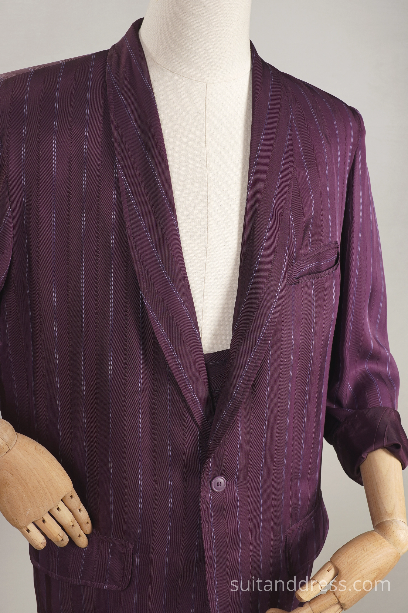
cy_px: 306
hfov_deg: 28.1
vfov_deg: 41.1
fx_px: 816
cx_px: 204
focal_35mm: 48
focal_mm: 32
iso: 200
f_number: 8
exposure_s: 1/10
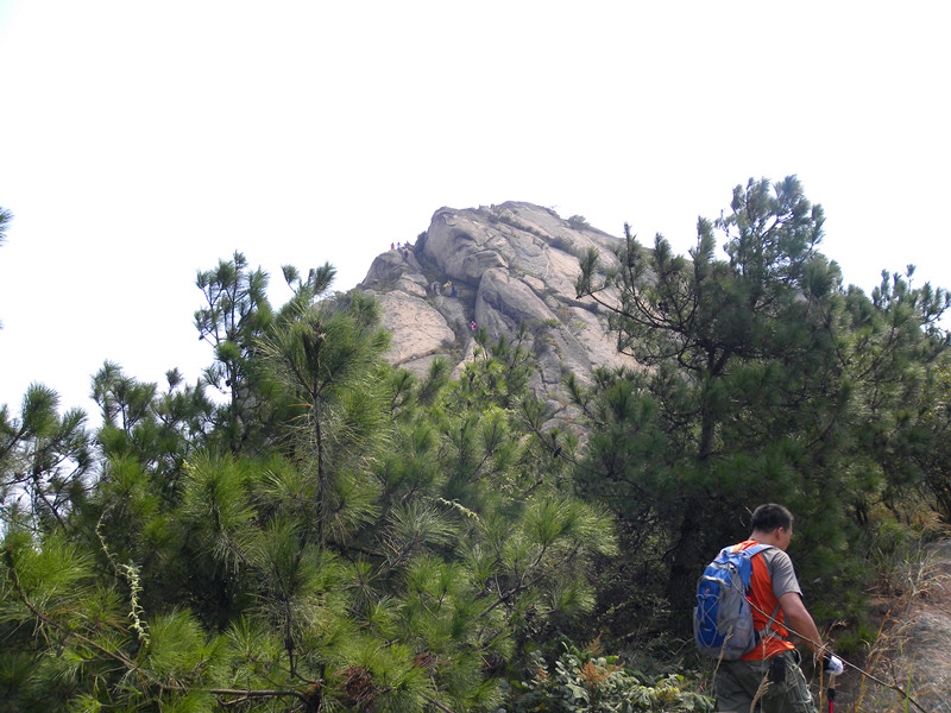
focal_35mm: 26
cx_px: 476
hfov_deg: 67.3
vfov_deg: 53.1
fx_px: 714
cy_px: 356
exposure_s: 1/238
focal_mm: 4.6
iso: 64
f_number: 4.5
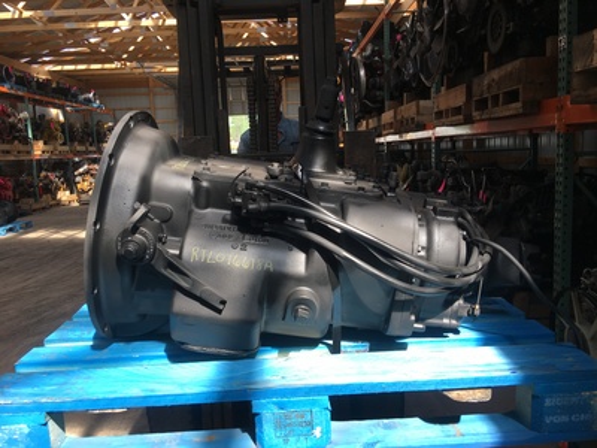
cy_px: 224
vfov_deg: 48.2
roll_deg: +2.4
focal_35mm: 29
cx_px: 298
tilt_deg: -8.1
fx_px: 500
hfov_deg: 61.7
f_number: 2.2
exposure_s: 1/218
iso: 25
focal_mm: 4.15
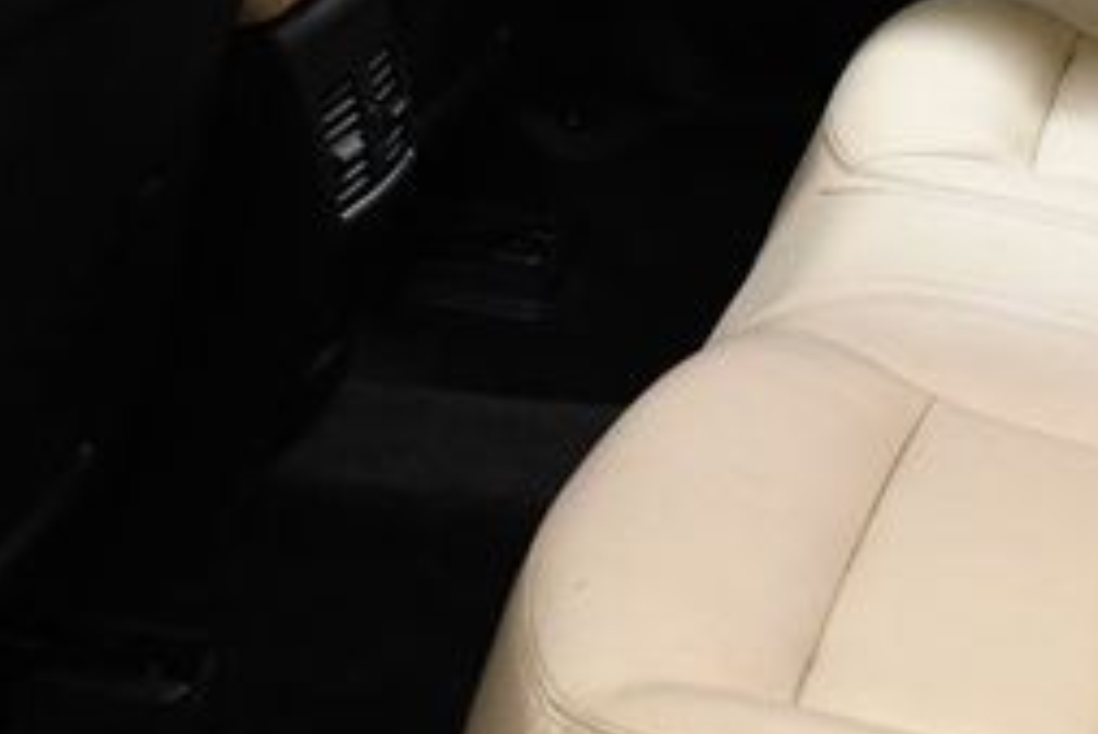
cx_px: 1111
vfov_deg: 15.0
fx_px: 2777
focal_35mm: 91
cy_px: 222
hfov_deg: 21.5
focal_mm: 18
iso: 2500
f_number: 3.5
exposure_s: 1/125
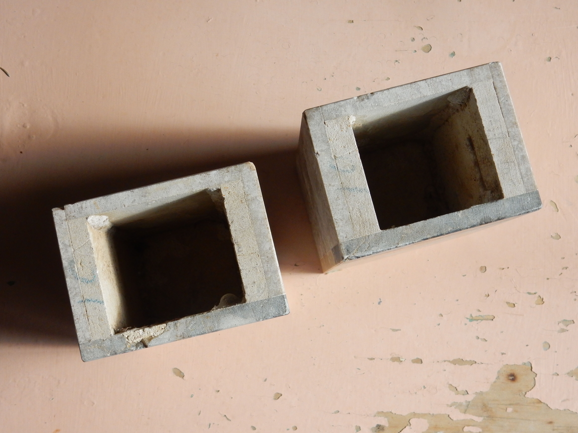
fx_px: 852
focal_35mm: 51
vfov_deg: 28.6
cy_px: 216
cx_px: 289
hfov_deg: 37.5
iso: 320
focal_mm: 9
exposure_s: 1/250
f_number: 4.5
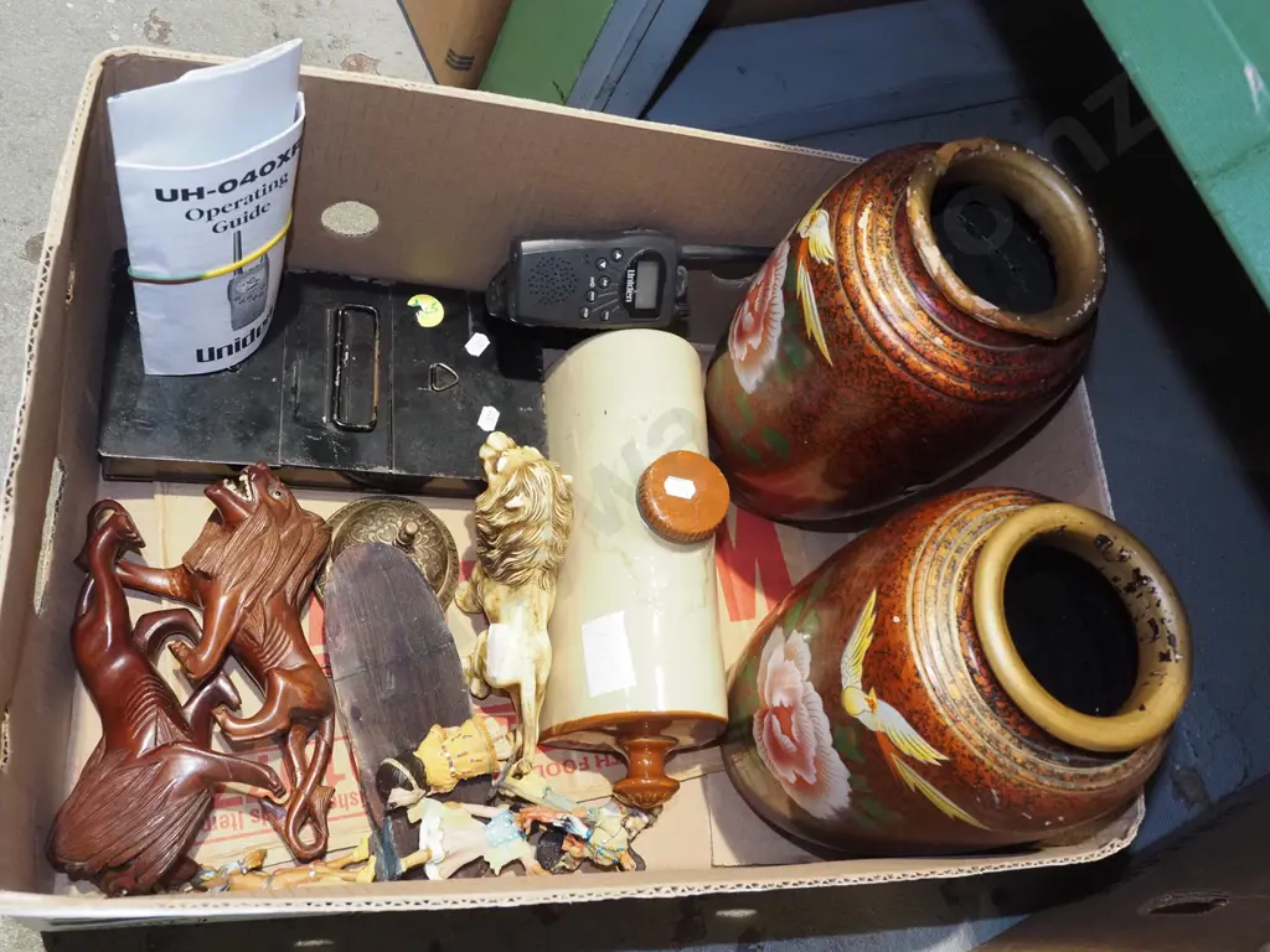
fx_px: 1174
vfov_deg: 44.2
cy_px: 476
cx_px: 635
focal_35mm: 32
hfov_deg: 56.8
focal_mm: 16
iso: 2500
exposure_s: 1/60
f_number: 5.6
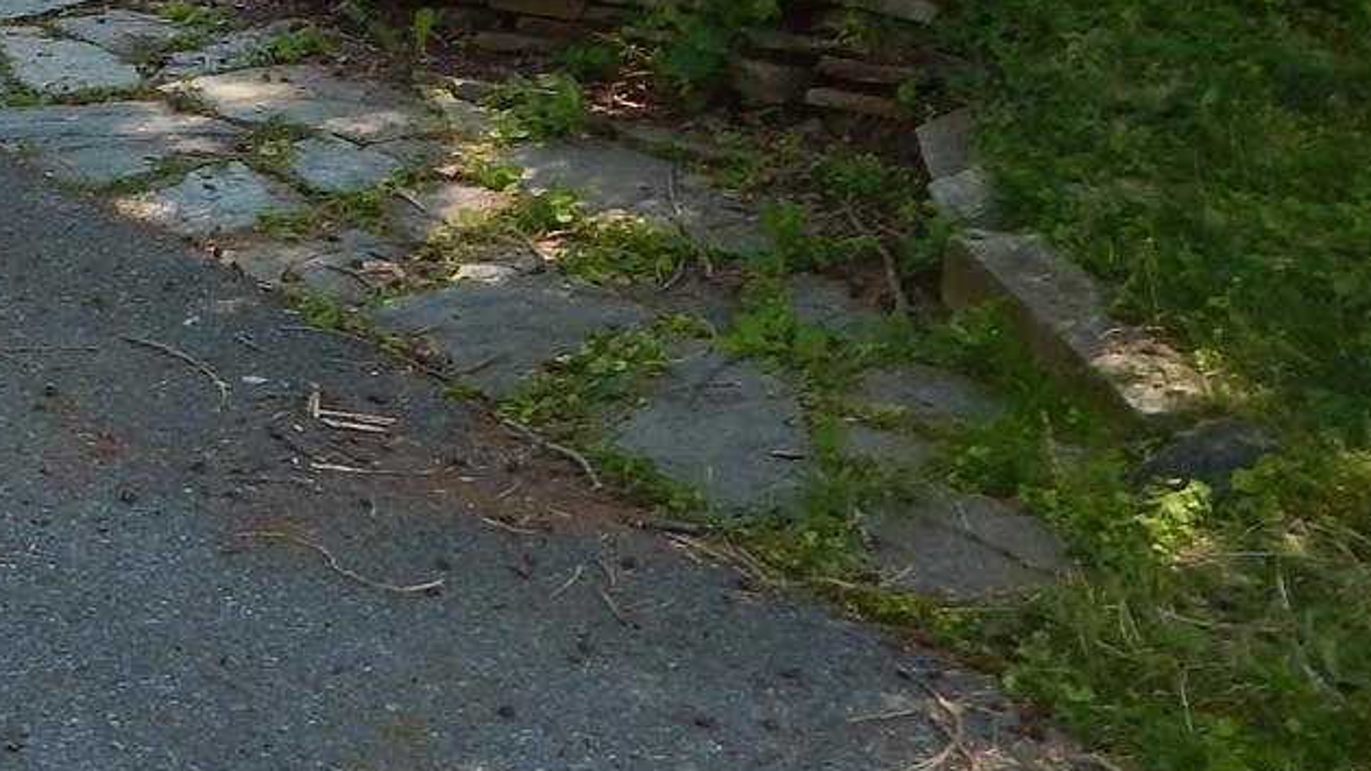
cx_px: -166
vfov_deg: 14.4
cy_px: -425
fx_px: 2836
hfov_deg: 25.1
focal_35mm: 78
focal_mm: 4
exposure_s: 1/250
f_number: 3
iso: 125
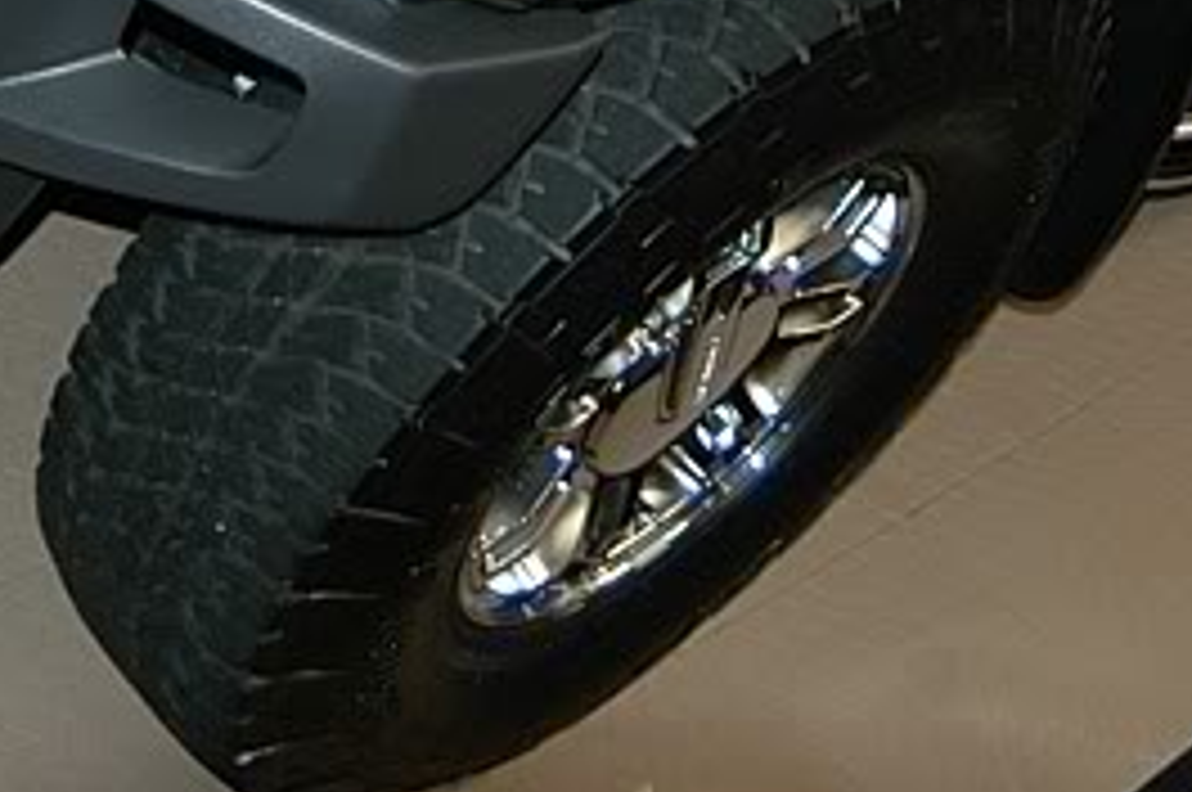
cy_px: -592
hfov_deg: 20.0
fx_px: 3373
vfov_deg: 12.4
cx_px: 634
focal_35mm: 102
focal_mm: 18
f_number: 3.5
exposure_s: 1/60
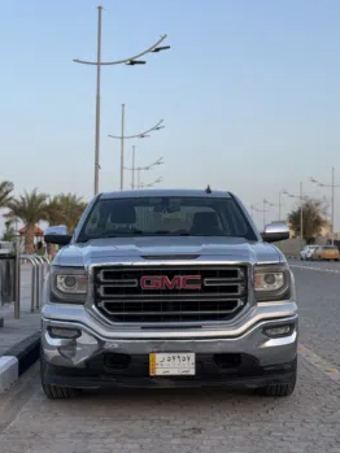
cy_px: 239
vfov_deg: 34.9
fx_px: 720
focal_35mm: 55
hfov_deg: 26.6
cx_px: 167
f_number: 1.78
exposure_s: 1/754
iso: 64
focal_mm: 6.76
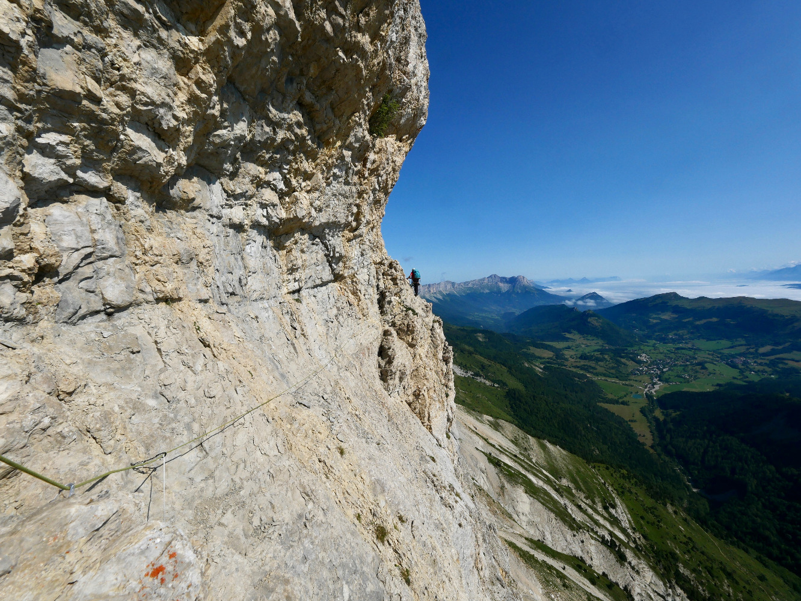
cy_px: 300
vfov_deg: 85.7
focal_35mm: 14
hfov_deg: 102.0
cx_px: 400
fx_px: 324
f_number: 8
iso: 200
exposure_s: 1/1000
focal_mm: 7
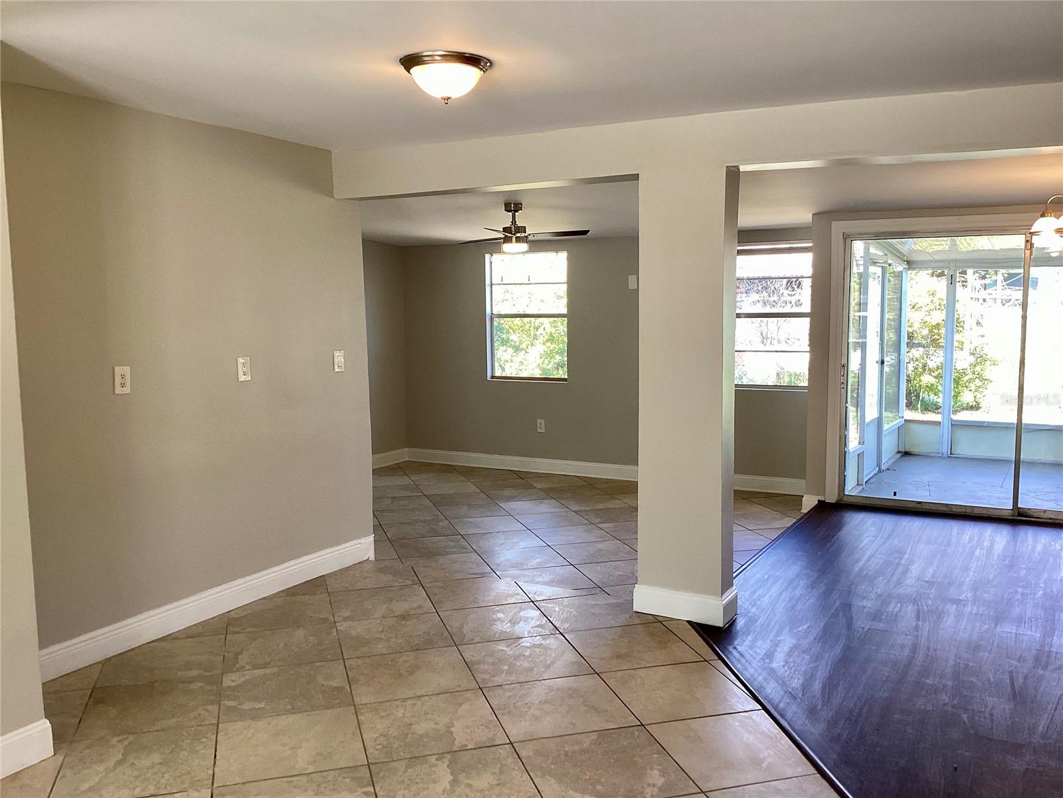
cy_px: 399
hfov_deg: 58.4
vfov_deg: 45.4
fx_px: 952
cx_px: 532
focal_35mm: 31
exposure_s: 1/120
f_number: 2.4
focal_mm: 3.3
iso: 80
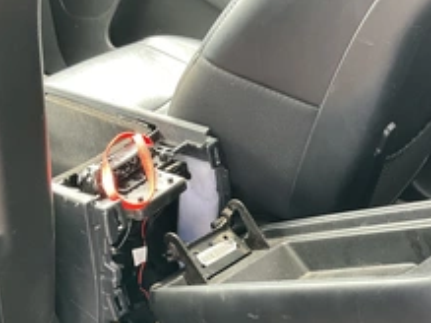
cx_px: 295
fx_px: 660
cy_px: 244
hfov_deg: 35.7
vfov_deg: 27.1
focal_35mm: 53
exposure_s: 1/60
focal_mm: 3
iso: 160
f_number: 1.8
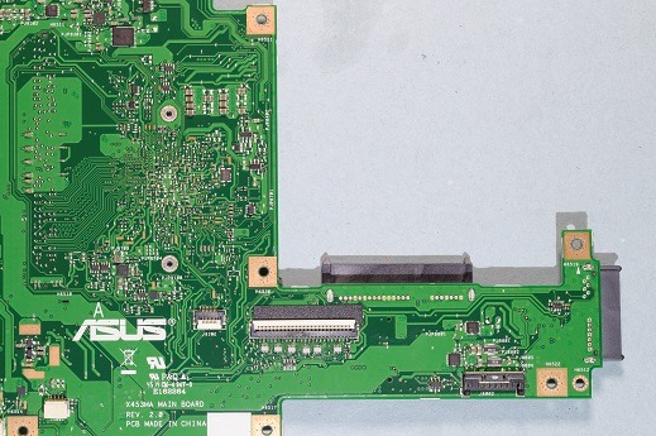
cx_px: 192
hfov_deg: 30.6
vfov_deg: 20.9
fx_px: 1183
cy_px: 181
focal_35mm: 65
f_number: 8
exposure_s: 1/5
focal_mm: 30
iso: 100
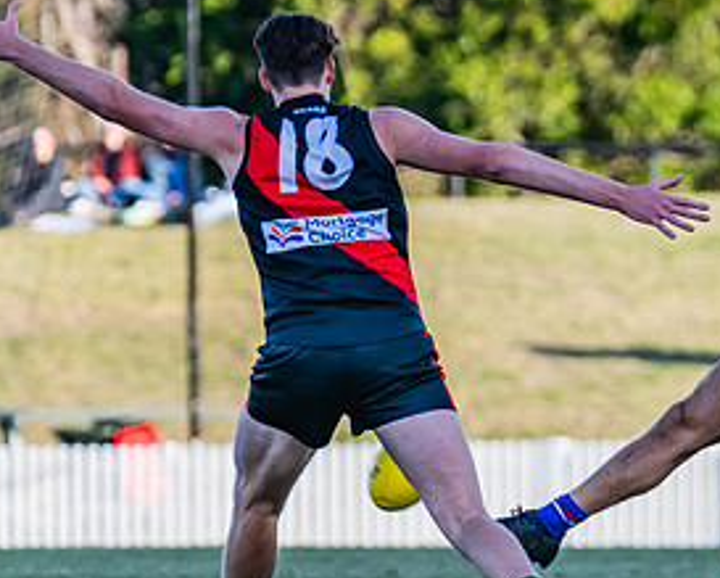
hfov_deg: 2.3
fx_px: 17940
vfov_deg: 1.8
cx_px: 742
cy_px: 380
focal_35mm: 841
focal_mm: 290
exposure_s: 1/1600
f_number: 5.6
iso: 800
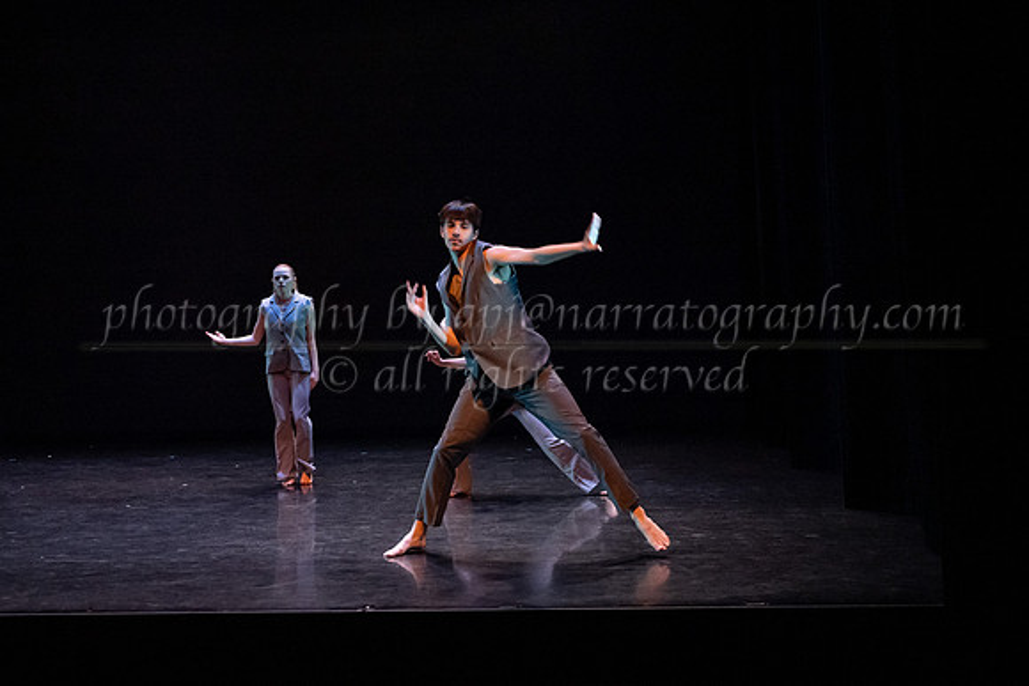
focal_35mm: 52
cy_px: 367
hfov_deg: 38.4
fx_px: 1477
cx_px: 473
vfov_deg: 26.2
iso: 4000
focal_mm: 46
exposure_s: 1/320
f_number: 3.5
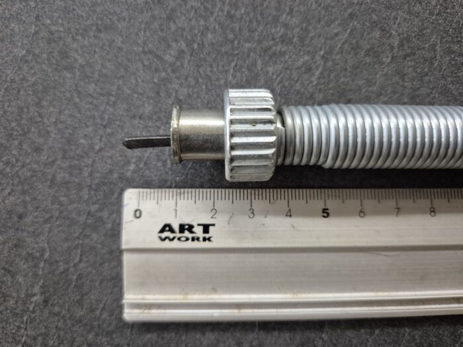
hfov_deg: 73.9
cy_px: 174
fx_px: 308
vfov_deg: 58.9
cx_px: 232
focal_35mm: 23
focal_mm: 5.4
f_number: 1.8
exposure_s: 1/100
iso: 1000
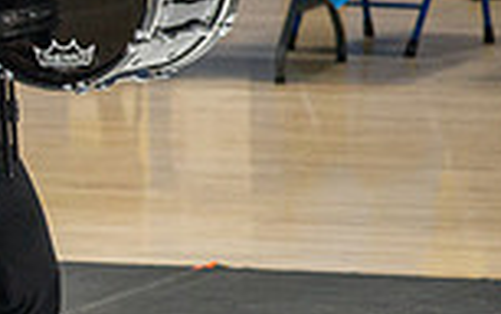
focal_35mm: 772
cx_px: -337
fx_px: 10552
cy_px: 126
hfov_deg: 2.7
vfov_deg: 1.7
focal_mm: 200
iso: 6400
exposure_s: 1/500
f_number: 4
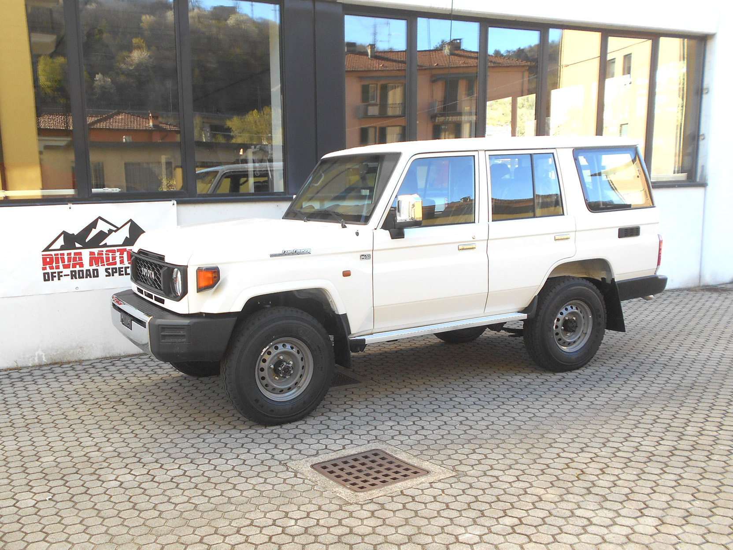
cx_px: 366
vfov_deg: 53.1
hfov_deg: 67.3
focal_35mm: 26
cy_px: 275
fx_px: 551
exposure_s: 1/160
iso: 80
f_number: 3.2
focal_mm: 4.6
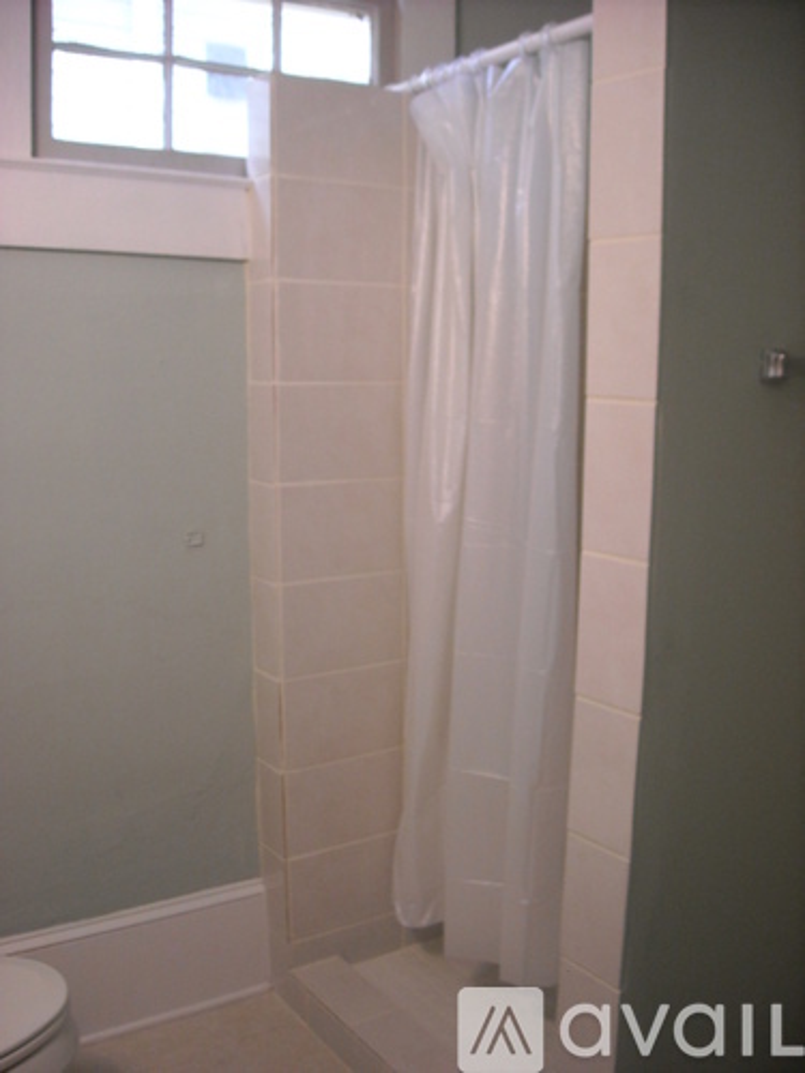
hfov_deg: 40.7
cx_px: 402
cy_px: 536
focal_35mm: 35
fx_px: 1085
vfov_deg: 52.6
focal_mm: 5.7
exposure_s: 1/60
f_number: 2.8
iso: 218
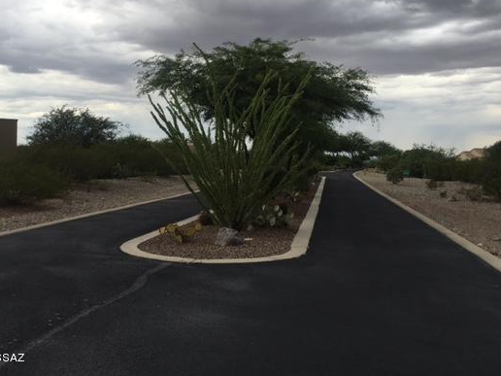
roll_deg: -1.0
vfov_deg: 39.4
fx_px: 521
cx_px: 245
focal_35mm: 36
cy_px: 144
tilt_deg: +1.5
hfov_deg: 51.3
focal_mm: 4.15
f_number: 2.2
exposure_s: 1/874
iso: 25
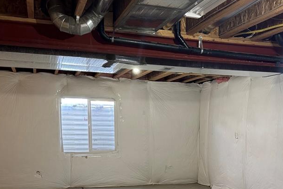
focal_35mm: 49
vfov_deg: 26.6
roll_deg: -0.7
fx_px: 385
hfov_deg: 40.0
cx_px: 183
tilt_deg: -6.7
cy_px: 169
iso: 400
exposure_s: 1/60
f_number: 1.78
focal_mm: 6.76
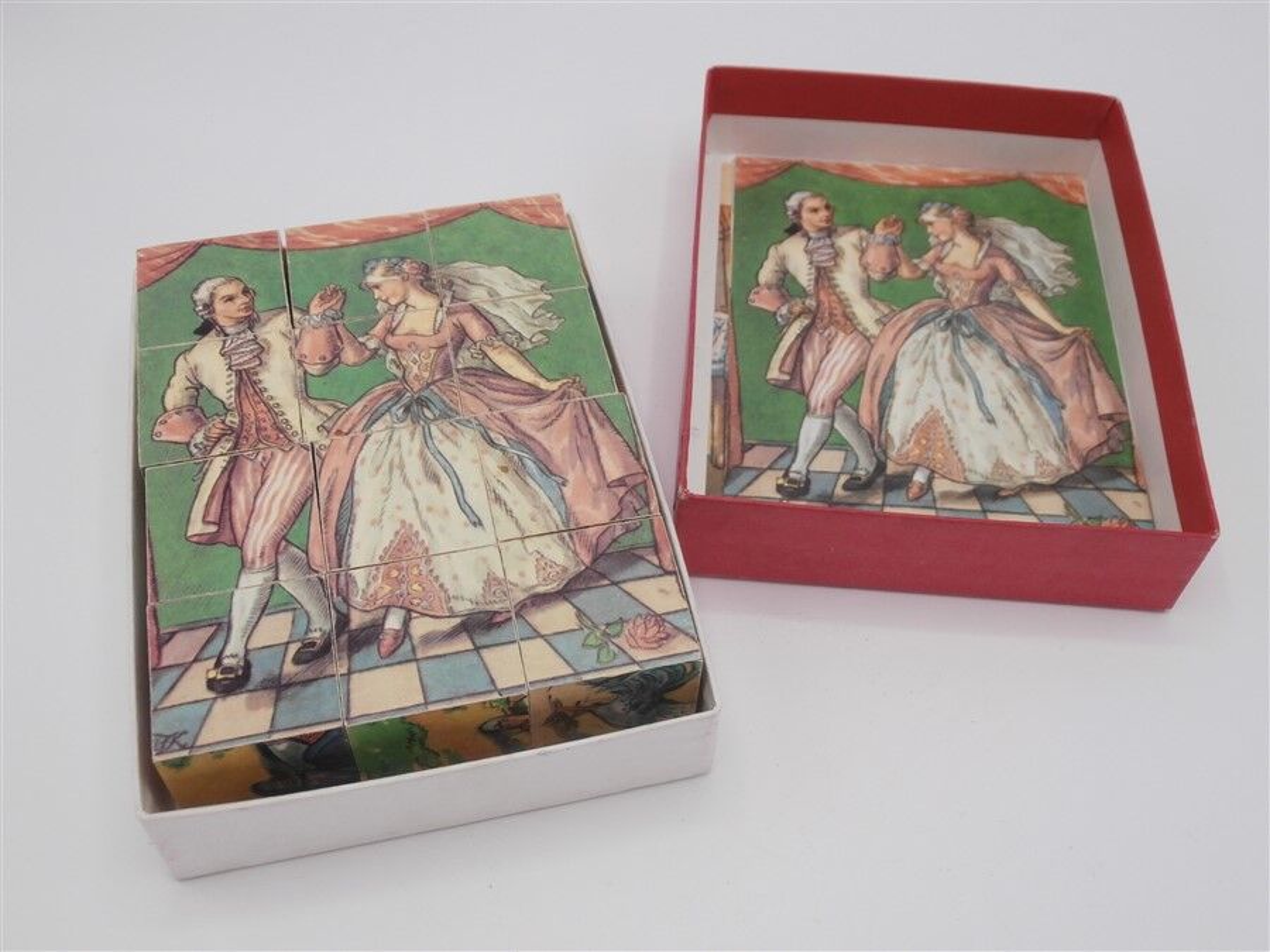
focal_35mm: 38
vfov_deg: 37.7
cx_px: 635
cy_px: 476
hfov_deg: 49.0
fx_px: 1394
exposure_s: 1/640
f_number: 3.9
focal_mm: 6.67
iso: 200
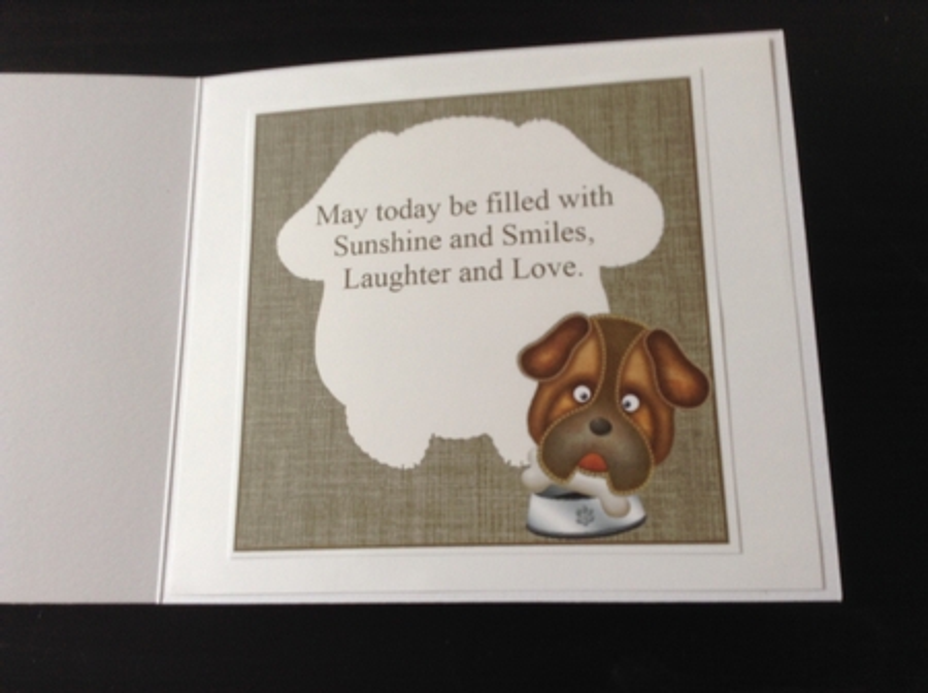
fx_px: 883
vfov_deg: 42.8
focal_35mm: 33
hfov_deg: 55.4
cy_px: 346
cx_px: 464
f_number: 2.4
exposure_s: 1/24
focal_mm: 3.3
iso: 32
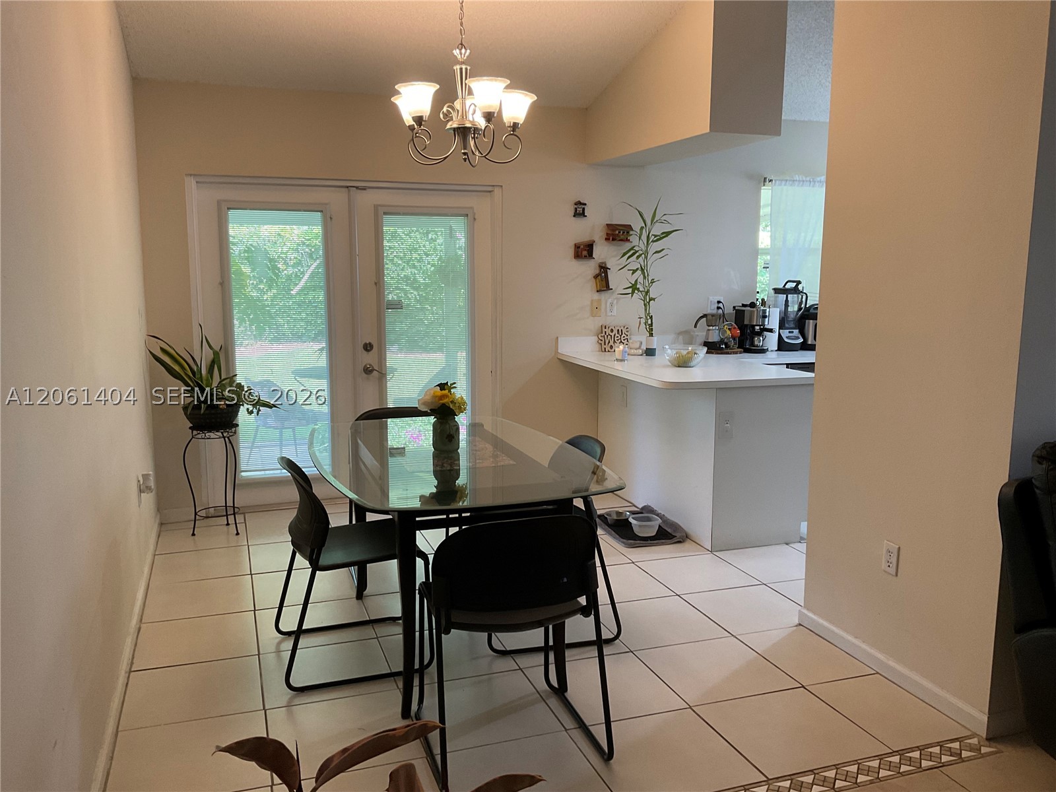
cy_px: 396
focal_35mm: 29
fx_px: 885
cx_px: 528
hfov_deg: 61.7
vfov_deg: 48.2
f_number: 1.8
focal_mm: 3
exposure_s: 1/60
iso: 64
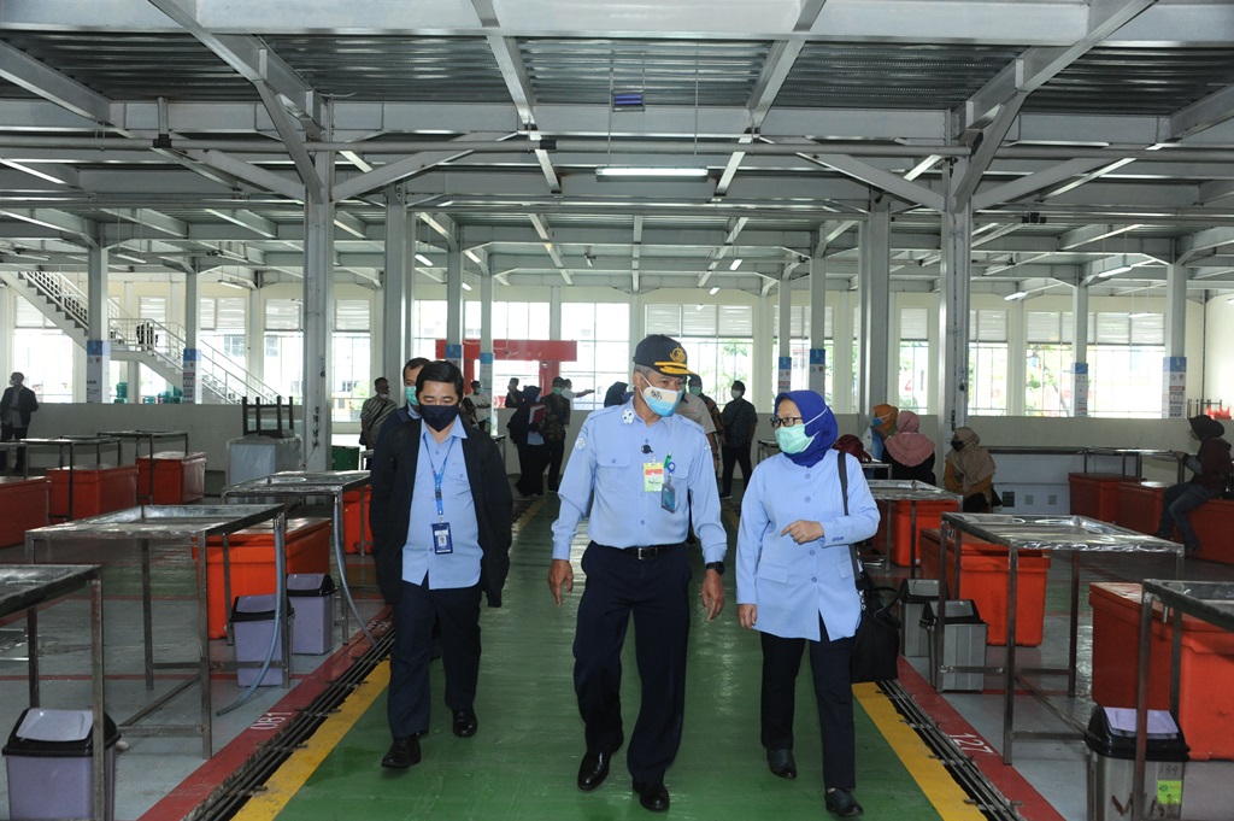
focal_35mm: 32
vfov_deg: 41.1
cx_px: 617
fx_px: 1096
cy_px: 410
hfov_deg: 58.8
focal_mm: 32
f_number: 5.6
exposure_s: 1/125
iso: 2000
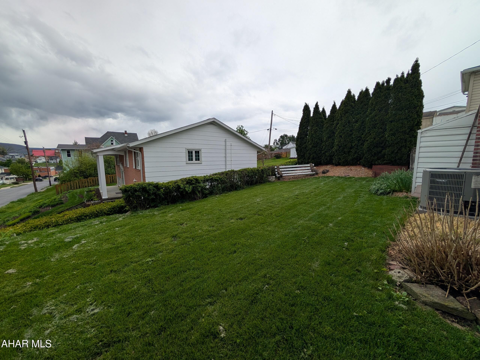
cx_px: 240
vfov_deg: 94.5
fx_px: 166
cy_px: 180
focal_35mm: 12
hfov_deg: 110.5
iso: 55
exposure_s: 1/2016
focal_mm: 2.02
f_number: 1.7
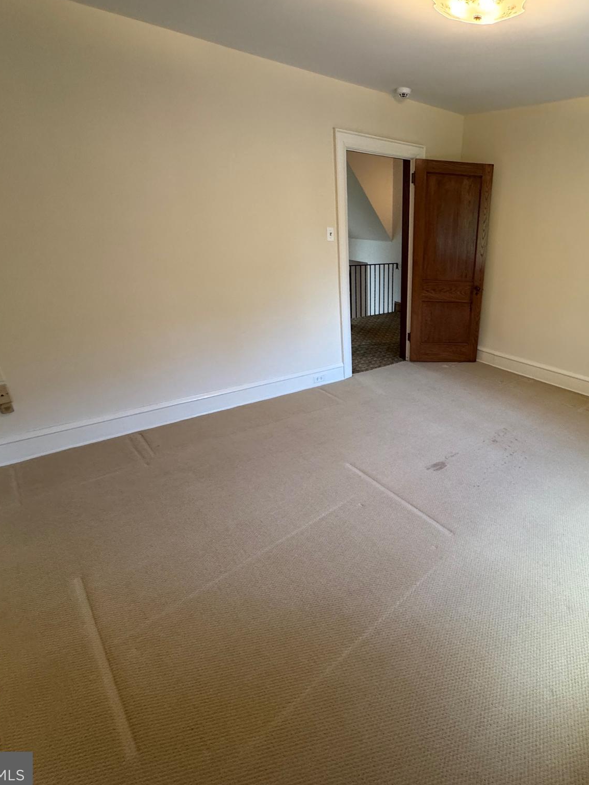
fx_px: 431
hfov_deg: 64.9
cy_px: 395
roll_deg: -2.5
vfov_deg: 84.7
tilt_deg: -23.2
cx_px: 436
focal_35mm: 19
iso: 320
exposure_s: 1/120
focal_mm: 2.22
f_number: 2.2
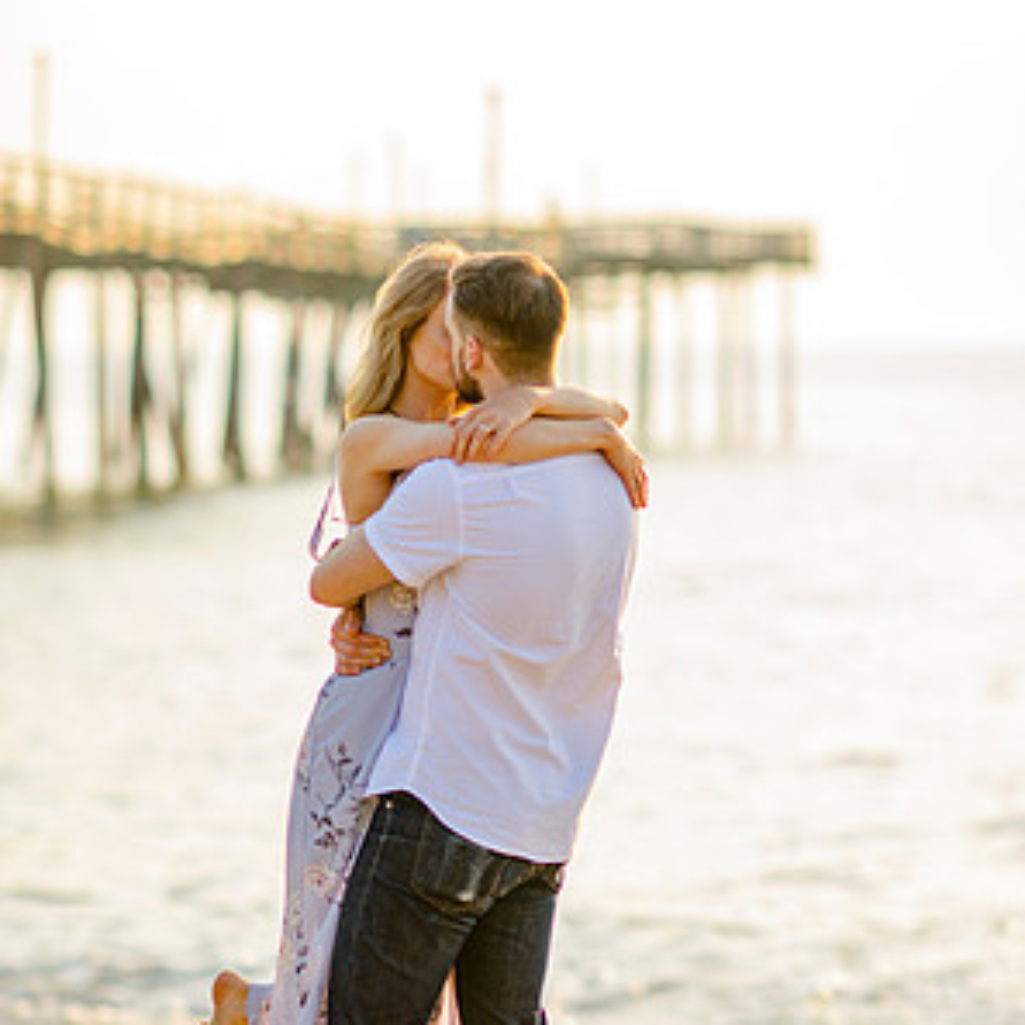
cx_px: 511
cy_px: 597
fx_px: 5494
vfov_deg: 10.7
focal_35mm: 164
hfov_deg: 10.7
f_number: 1.8
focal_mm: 85
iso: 160
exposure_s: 1/1250
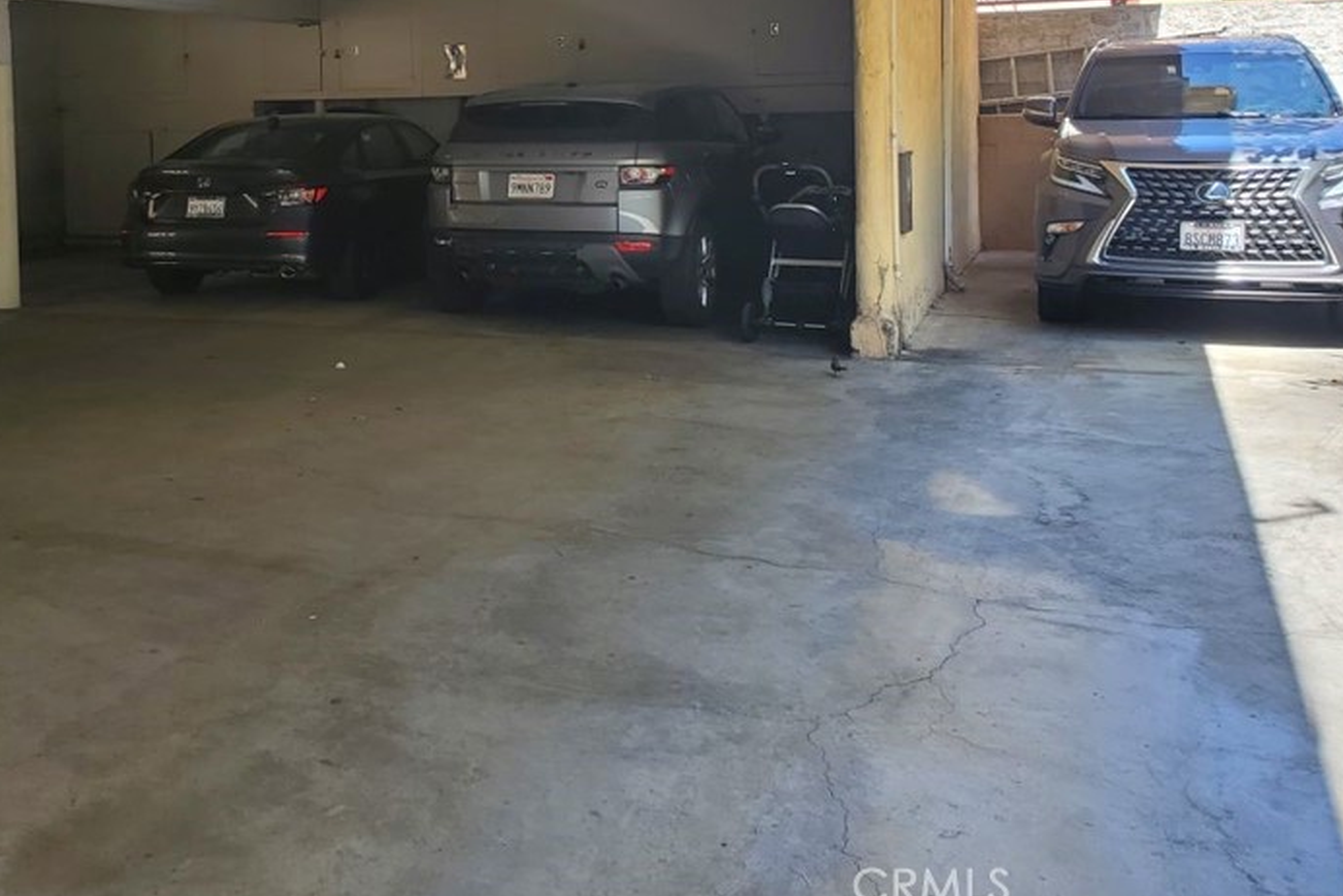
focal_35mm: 40
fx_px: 1493
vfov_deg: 32.4
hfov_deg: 47.5
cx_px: 421
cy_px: 169
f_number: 2.4
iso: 50
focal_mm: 4.3
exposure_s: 1/117
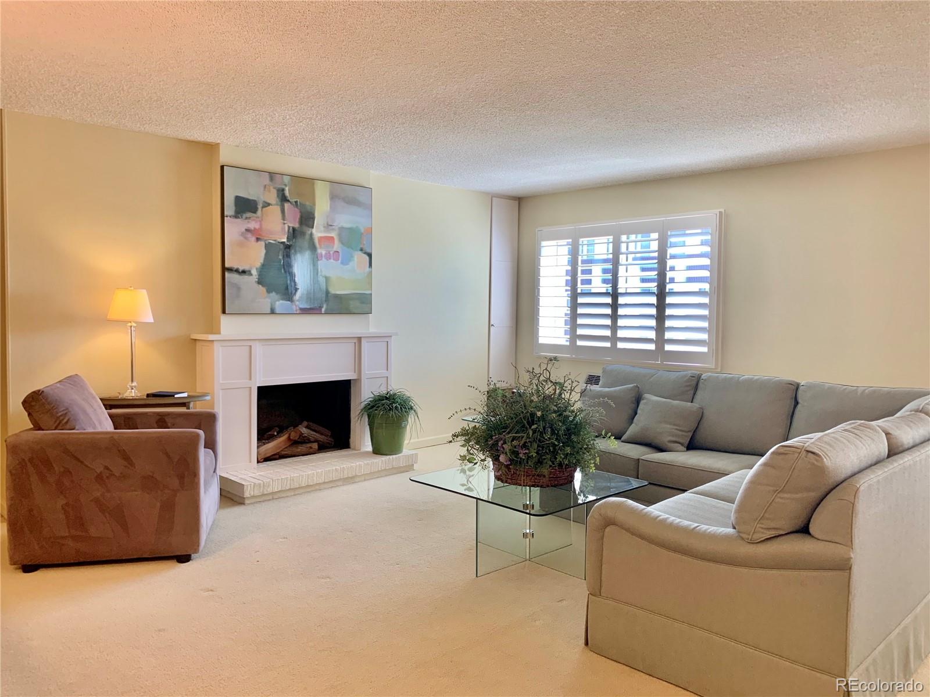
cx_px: 465
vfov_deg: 53.1
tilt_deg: -4.0
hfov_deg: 67.3
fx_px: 699
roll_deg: -0.5
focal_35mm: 26
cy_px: 348
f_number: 1.8
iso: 64
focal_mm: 4.25
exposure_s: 1/60
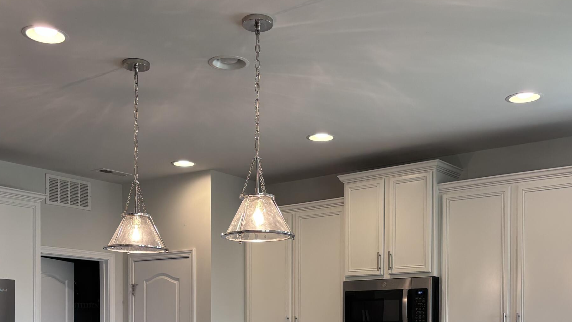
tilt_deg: -0.8
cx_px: 278
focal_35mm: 47
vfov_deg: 24.0
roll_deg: -0.4
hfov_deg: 43.7
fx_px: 713
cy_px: 342
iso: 100
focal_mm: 5.96
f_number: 1.6
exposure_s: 1/120
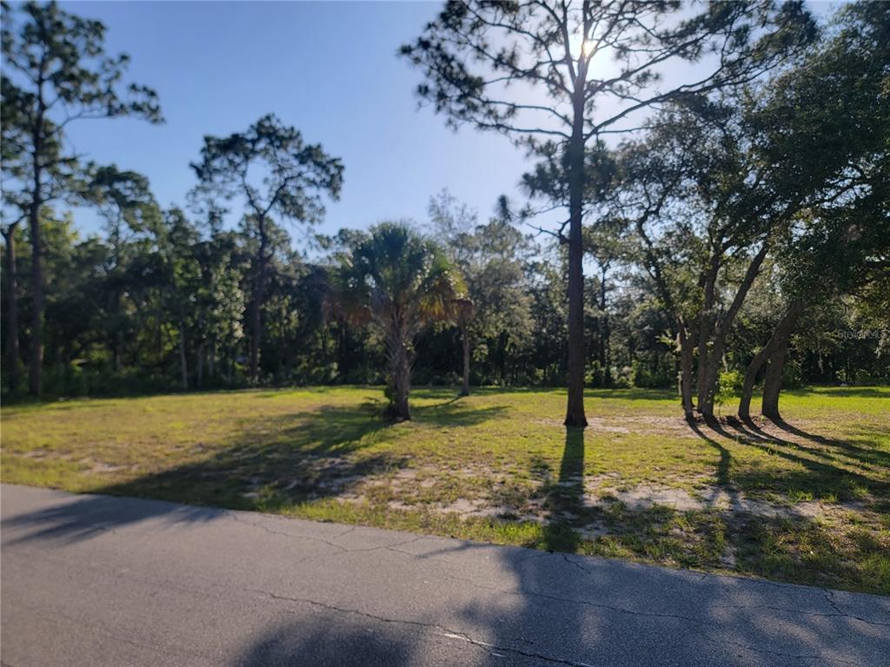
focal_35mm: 24
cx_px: 445
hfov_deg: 71.6
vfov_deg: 56.8
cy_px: 334
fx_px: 617
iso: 16
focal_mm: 6.7
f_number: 1.8
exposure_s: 1/960
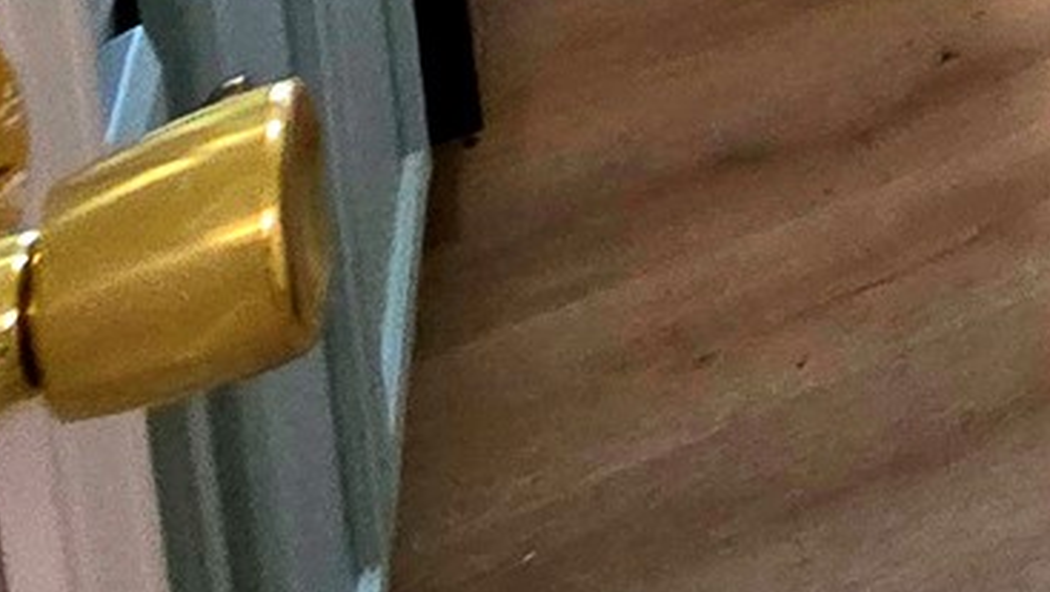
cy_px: -1321
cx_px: 2203
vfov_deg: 10.2
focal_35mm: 74
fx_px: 2062
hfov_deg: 17.7
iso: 160
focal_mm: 2.2
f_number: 2.2
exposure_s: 1/60.2
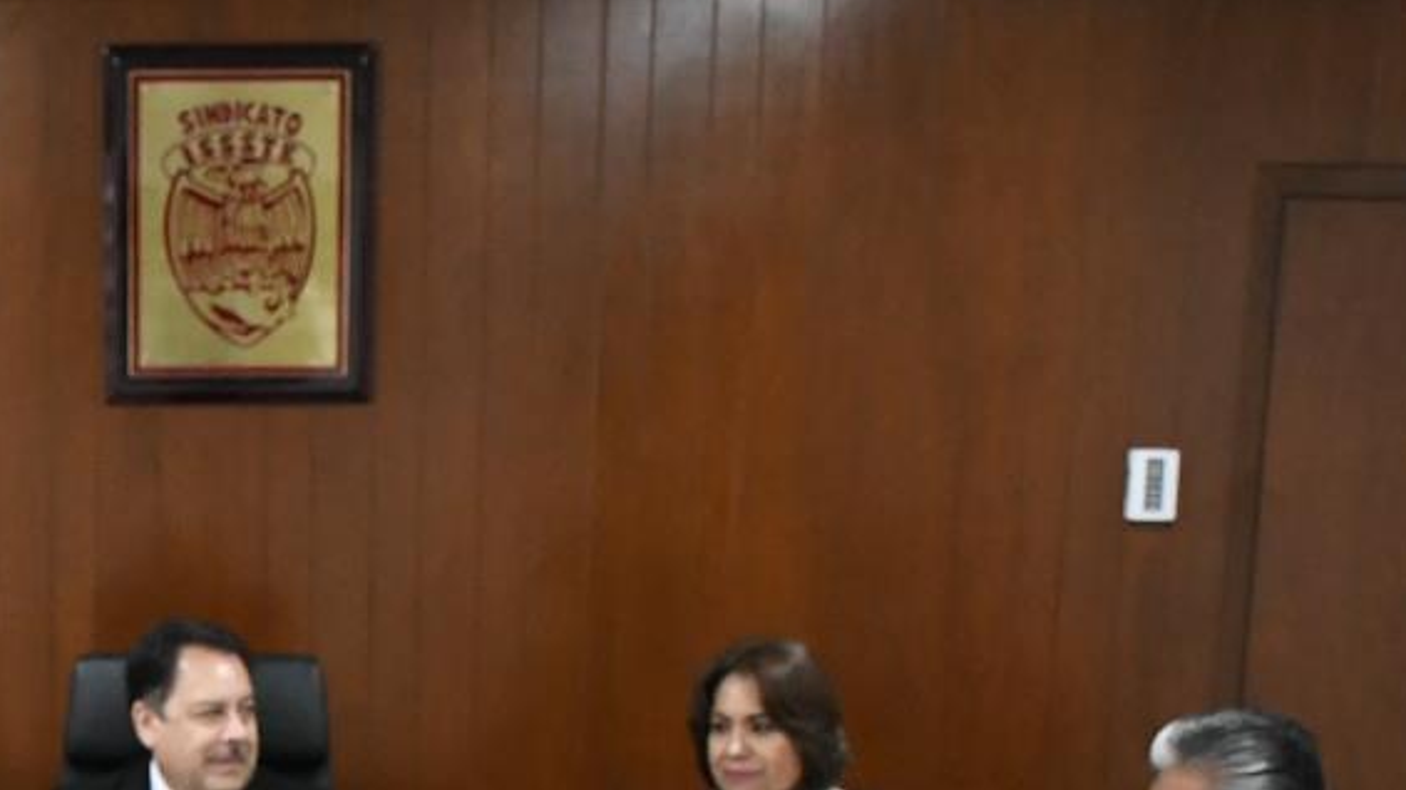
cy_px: 1260
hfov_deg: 25.1
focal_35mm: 81
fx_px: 3019
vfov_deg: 13.8
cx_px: 35
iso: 4000
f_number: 5
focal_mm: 18
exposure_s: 1/100
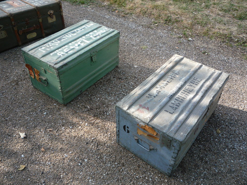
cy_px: 92
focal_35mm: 30
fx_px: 214
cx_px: 124
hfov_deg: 60.0
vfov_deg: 46.8
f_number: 4
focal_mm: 5.2
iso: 100
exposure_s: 1/100
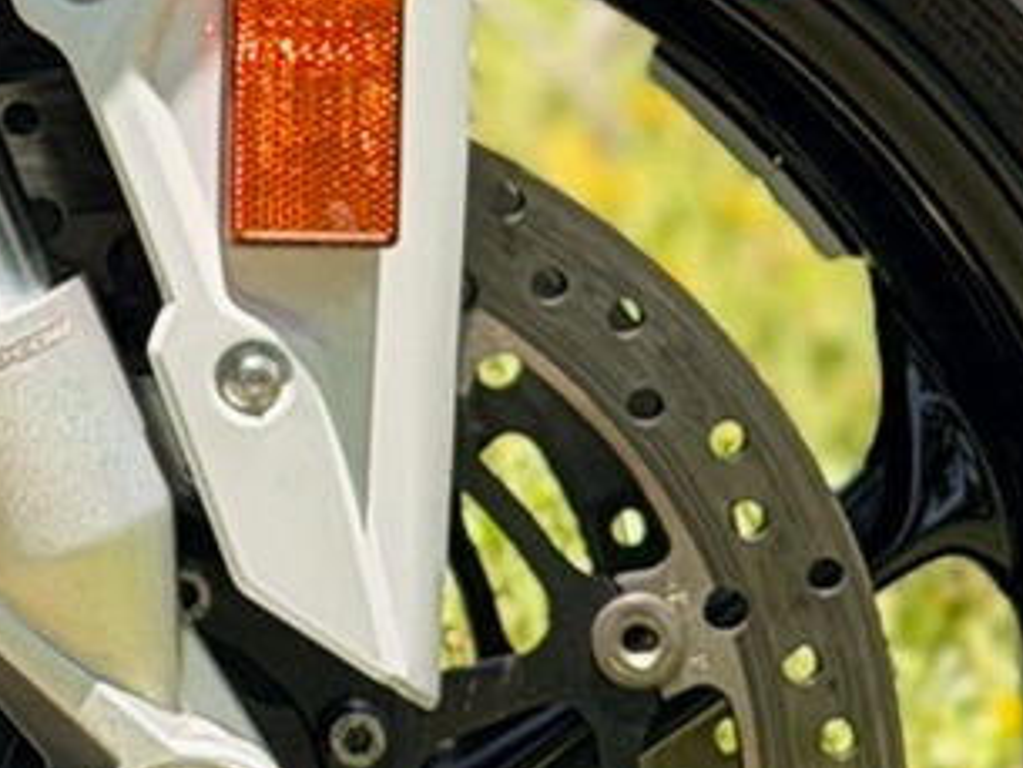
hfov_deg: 5.9
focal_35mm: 322
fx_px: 9520
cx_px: -1583
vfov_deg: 4.6
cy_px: -282
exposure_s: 1/1678
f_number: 1.78
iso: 80
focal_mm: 6.76
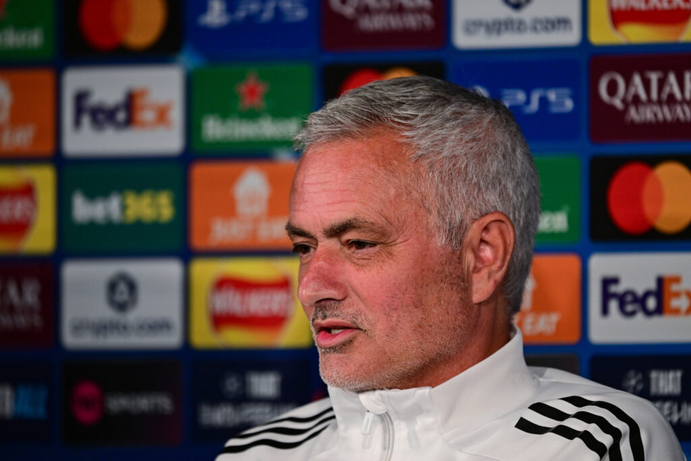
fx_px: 10750
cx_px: 346
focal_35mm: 560
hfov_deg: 3.7
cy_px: 230
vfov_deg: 2.5
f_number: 4
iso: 2000
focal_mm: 560
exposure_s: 1/500
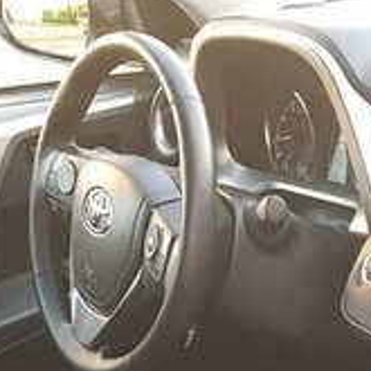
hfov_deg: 17.7
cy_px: 521
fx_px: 1116
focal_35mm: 92
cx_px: 479
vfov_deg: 17.4
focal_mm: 4.2
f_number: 1.7
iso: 125
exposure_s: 1/50
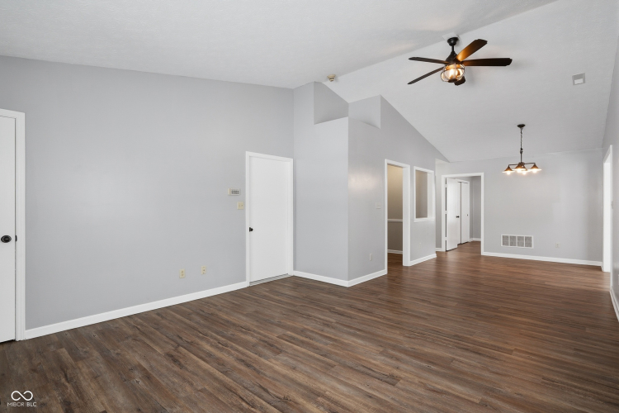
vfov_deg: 67.4
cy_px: 206
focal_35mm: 18
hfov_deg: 90.0
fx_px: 309
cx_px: 310
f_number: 7.1
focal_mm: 18
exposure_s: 1/40
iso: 640
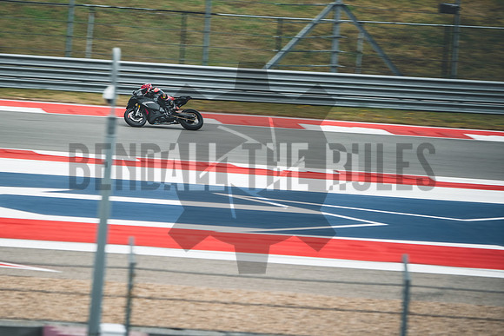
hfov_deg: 5.2
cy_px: 112
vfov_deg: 3.4
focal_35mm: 400
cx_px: 168
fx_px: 5601
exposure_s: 1/250
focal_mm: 200
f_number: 2
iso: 200
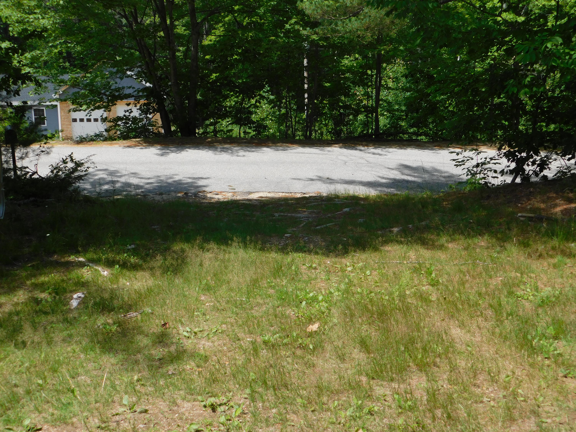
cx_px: 288
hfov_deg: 42.1
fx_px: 749
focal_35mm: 45
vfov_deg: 32.2
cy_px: 216
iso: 125
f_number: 3.7
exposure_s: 1/800
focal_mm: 8
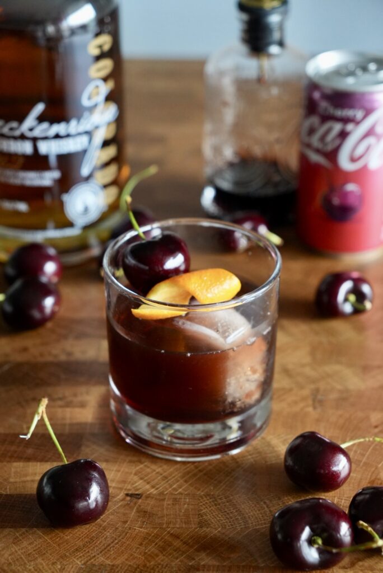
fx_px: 1195
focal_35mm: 75
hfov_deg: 18.2
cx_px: 192
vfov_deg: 27.0
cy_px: 286
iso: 1600
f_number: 4
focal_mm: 50
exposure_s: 1/125
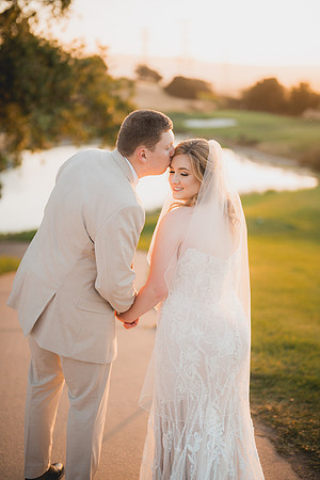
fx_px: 667
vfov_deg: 39.6
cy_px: 240
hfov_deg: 27.0
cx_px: 160
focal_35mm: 50
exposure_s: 1/400
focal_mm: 50
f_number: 1.2
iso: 125
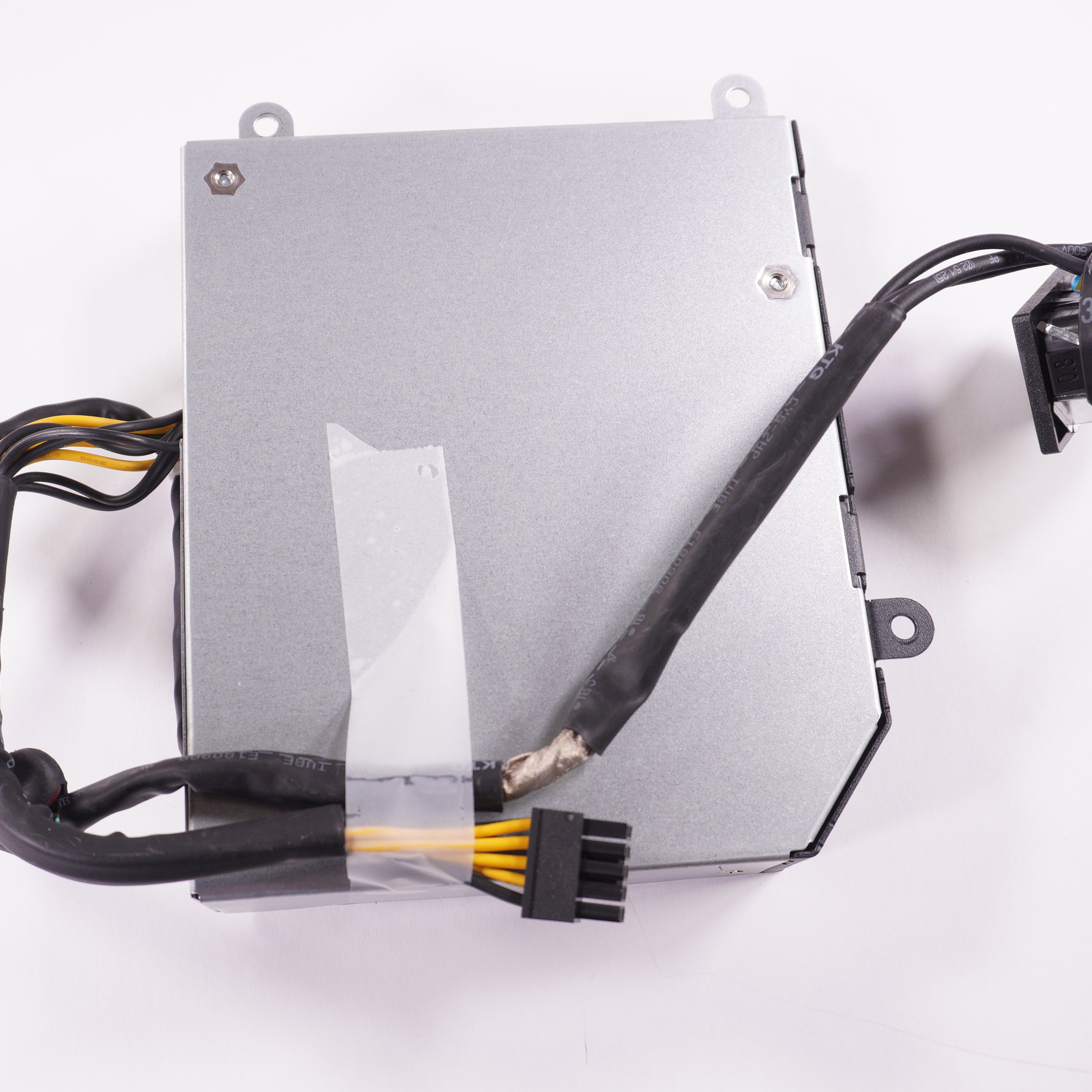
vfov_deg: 41.3
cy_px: 543
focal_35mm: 41
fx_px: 1451
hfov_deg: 41.2
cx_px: 493
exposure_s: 1/125
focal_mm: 21
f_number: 5.6
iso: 320
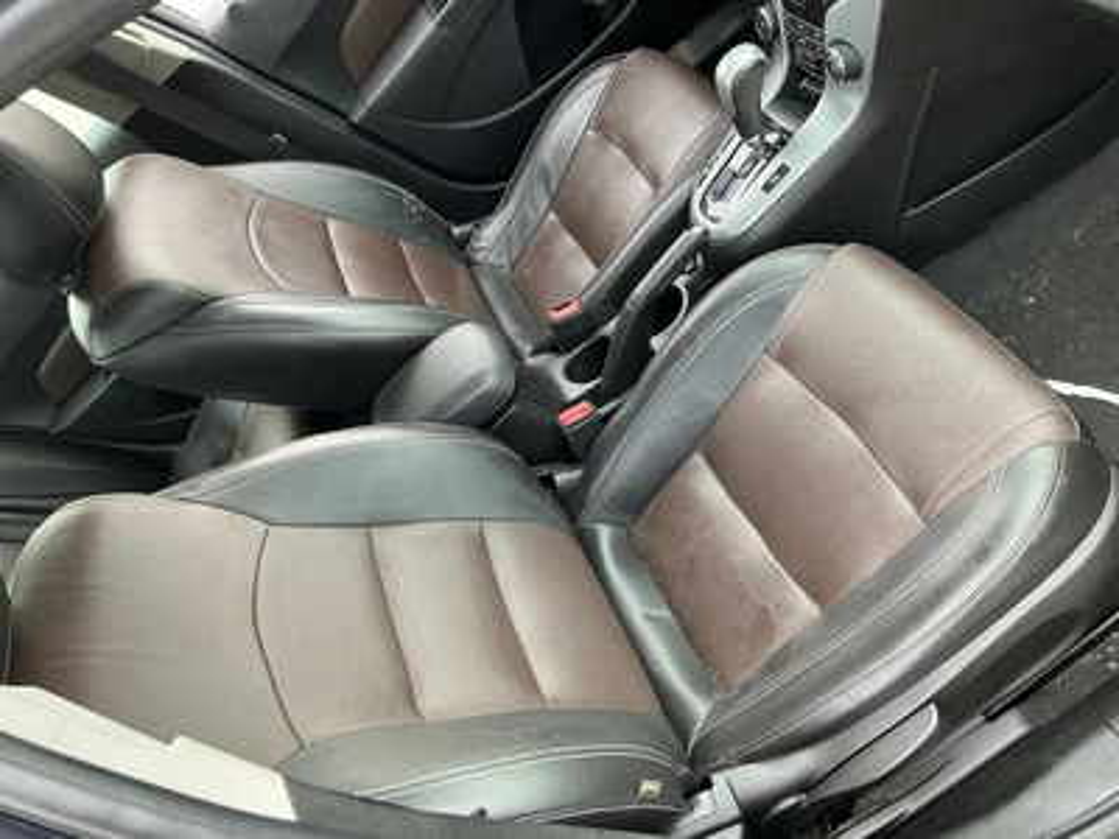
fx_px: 905
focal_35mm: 28
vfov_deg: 49.7
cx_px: 560
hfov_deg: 63.4
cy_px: 420
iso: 80
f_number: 1.8
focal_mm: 3
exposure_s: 1/60
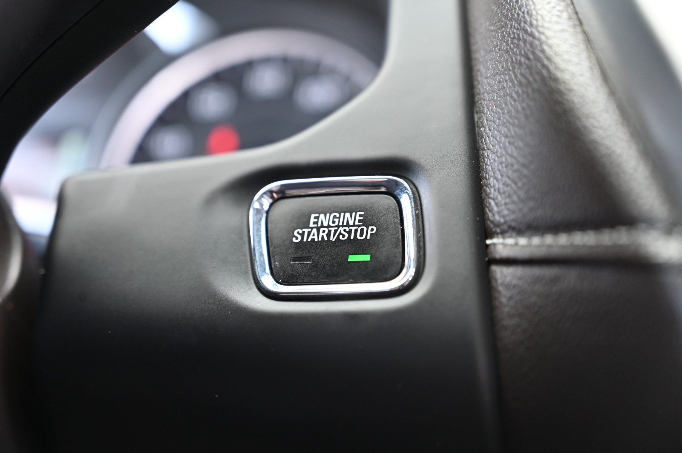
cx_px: 341
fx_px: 1325
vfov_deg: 19.4
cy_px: 226
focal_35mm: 70
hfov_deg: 28.9
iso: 1100
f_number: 4
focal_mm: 70
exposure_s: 1/125
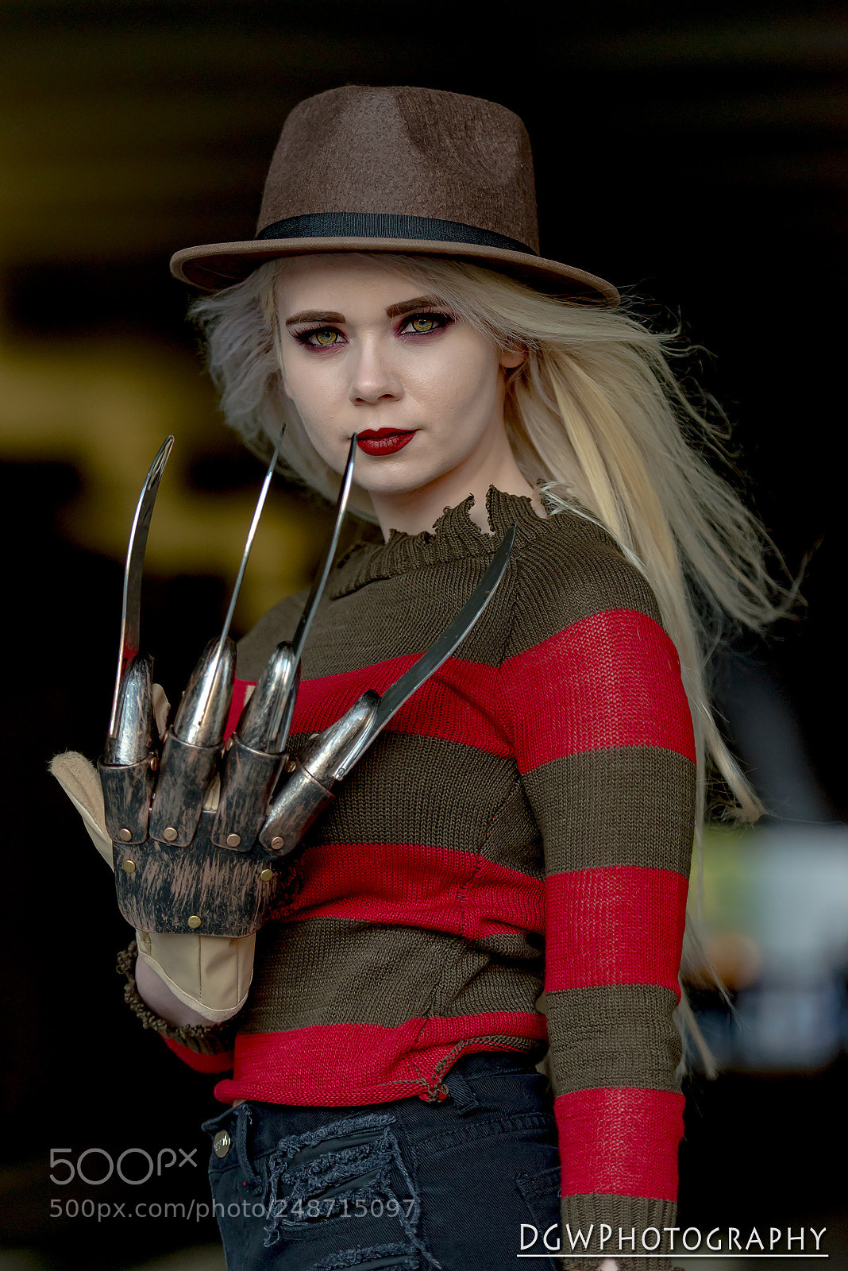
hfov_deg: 12.5
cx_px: 424
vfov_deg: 18.6
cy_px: 636
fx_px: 3883
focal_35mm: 110
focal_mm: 110
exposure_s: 1/2500
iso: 1000
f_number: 2.8
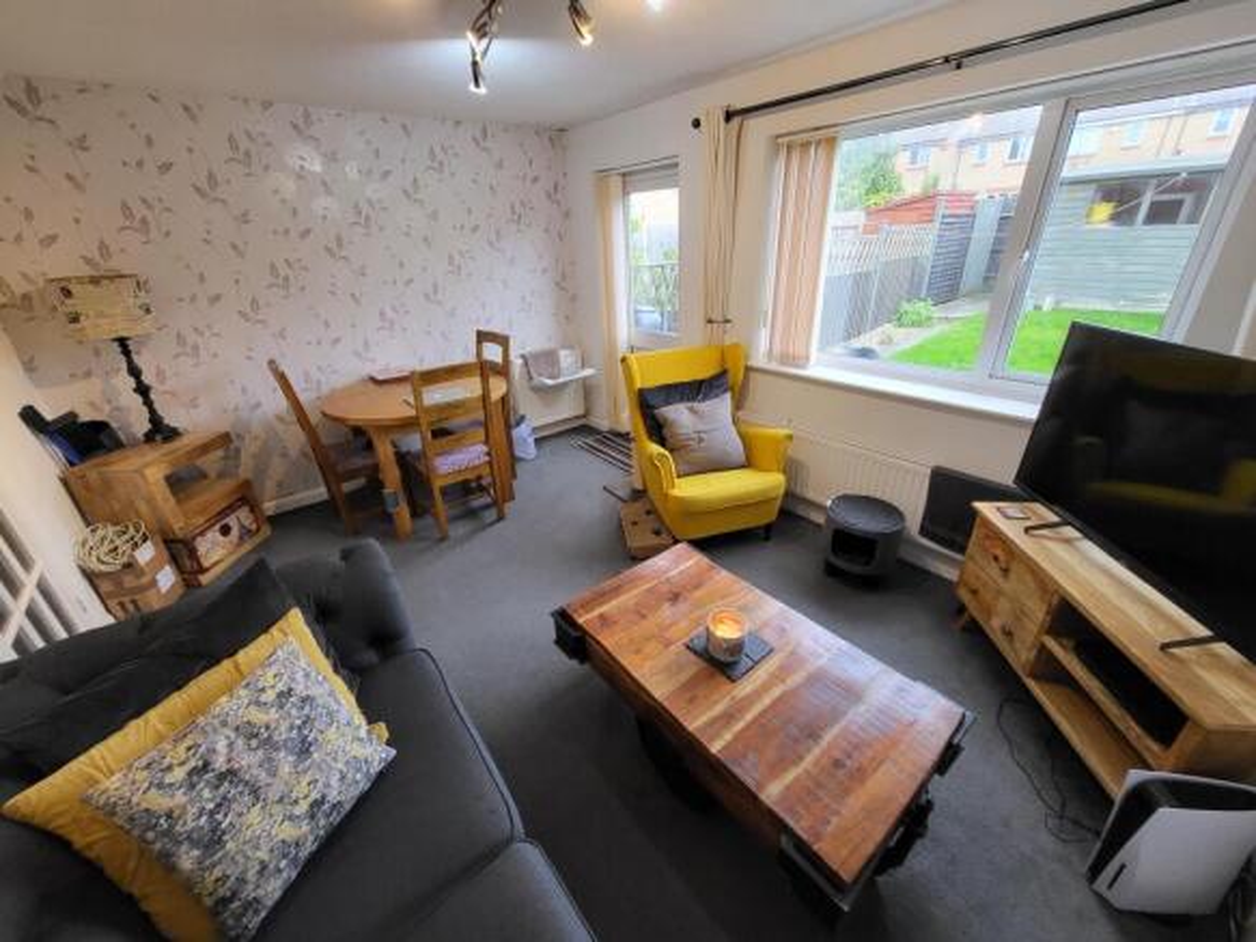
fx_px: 472
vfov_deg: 89.9
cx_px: 628
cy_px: 471
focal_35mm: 13
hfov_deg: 106.2
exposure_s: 1/50
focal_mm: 1.74
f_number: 2.2
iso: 250
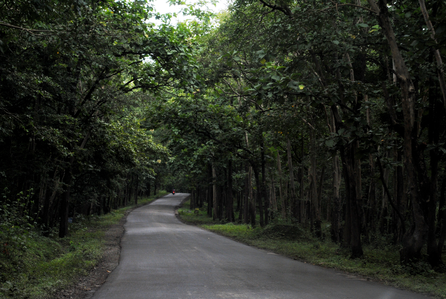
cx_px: 223
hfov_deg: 24.6
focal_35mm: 82
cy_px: 150
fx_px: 1023
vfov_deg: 16.6
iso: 400
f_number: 5.6
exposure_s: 1/200
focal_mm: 55
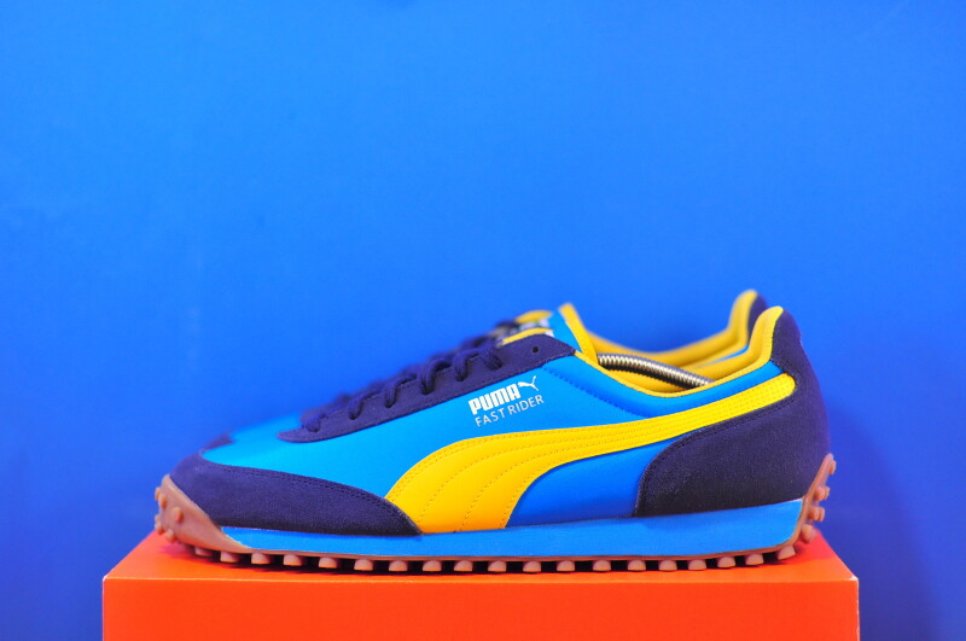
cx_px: 483
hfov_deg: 27.0
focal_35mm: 75
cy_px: 320
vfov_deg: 18.1
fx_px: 2010
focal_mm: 50
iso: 250
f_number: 2
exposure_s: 1/320
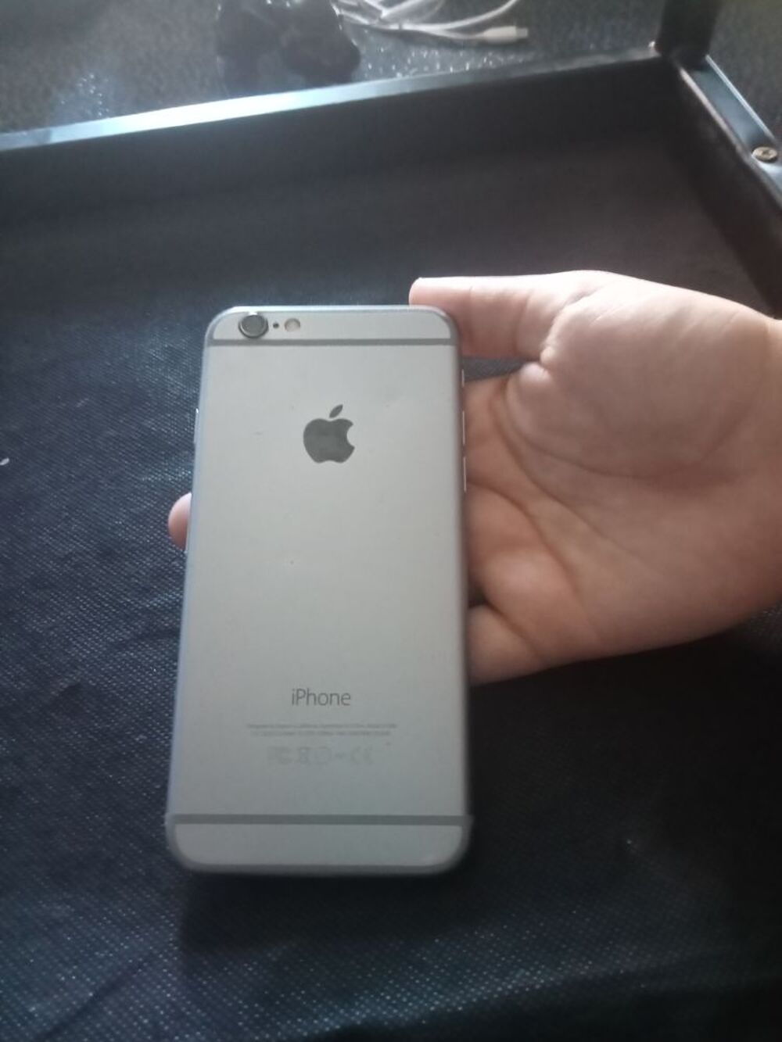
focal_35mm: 28
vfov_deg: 63.4
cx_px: 391
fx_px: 843
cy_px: 521
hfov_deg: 49.8
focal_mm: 3.46
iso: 1892
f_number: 2.2
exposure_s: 1/25
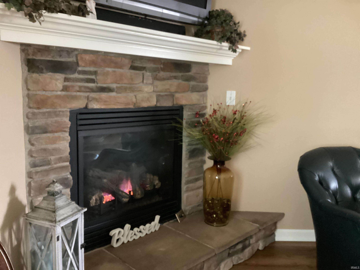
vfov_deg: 45.4
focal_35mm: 31
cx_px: 180
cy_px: 135
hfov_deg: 58.4
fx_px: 322
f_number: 2.4
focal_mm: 3.3
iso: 640
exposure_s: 1/20
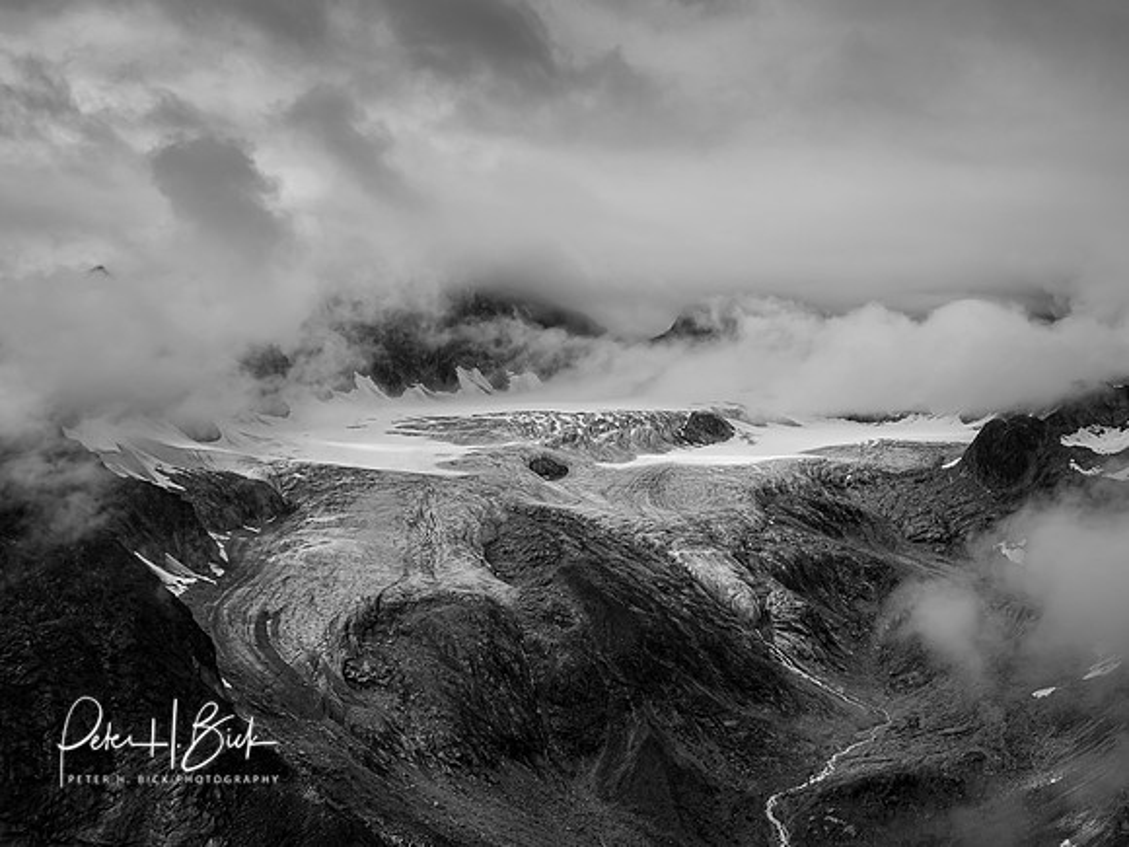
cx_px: 564
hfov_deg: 39.7
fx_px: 1566
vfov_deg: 30.3
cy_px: 424
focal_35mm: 48
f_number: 5
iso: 400
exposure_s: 1/1000
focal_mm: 24
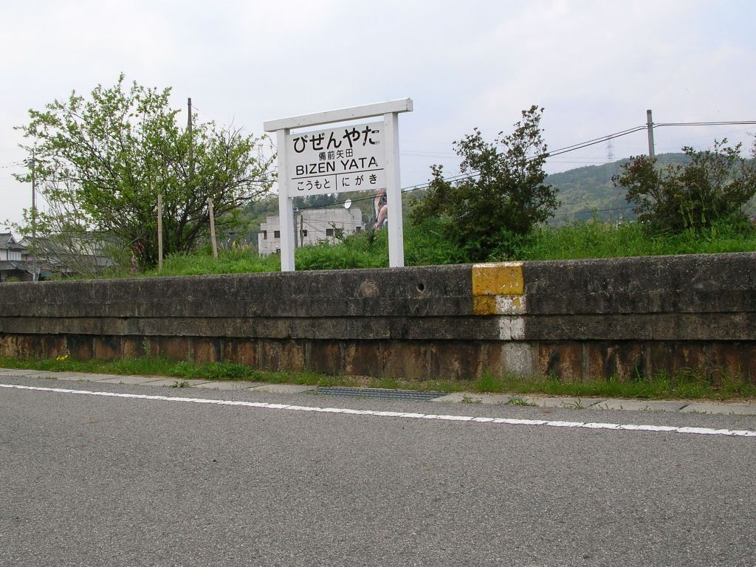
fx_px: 764
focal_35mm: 35
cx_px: 378
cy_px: 284
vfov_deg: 40.7
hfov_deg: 52.6
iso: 50
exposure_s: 1/213
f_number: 5.6
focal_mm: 5.8
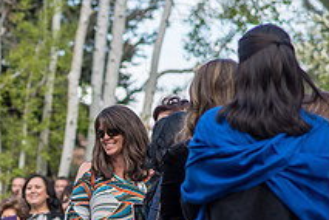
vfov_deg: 5.9
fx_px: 2111
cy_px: 194
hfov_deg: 8.8
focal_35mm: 231
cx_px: -103
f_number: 2.8
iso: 100
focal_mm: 85
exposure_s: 1/1000
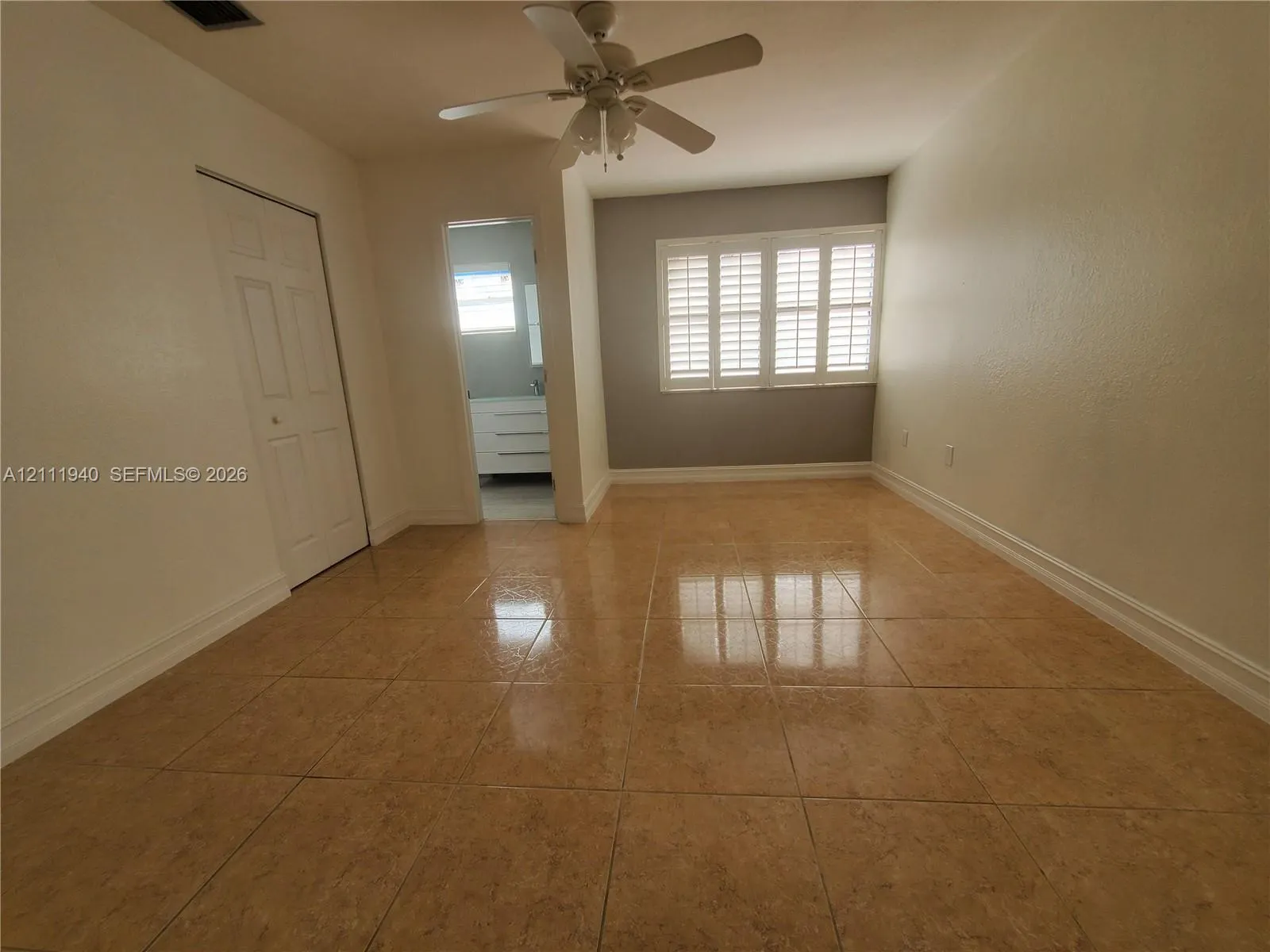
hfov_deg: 106.2
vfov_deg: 89.9
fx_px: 477
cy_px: 476
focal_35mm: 13
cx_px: 635
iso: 80
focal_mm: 1.8
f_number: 2.2
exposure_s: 1/120
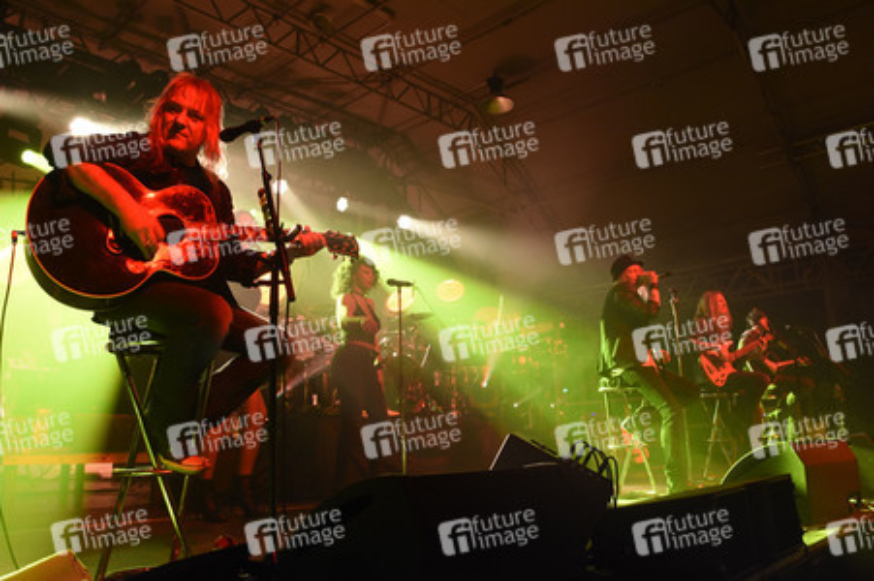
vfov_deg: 47.9
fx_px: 655
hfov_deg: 67.4
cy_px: 290
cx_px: 437
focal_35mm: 27
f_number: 6.3
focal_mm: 18
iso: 2000
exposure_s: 1/60
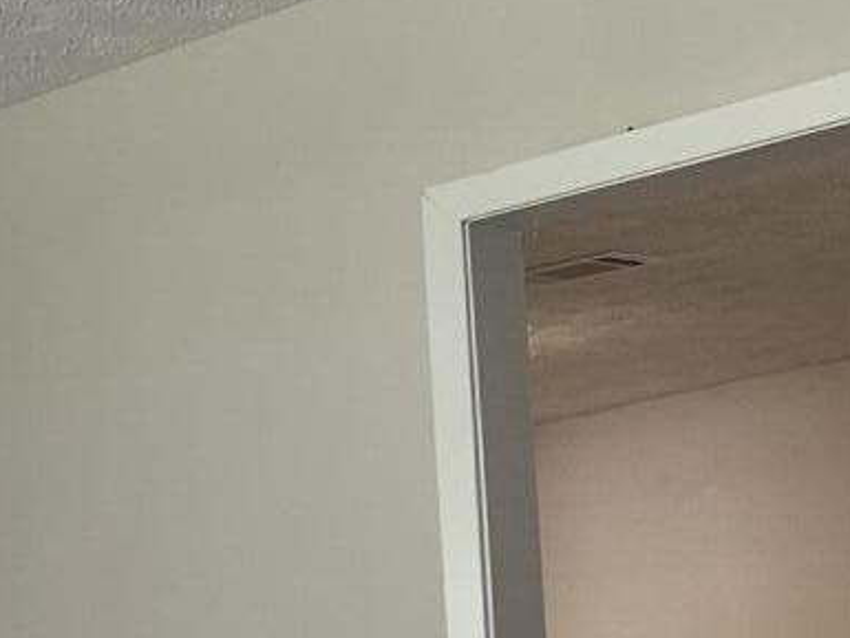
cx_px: -501
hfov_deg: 13.6
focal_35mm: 135
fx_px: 3316
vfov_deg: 10.6
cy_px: 934
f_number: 1.5
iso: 50
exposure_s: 1/121
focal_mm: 5.7
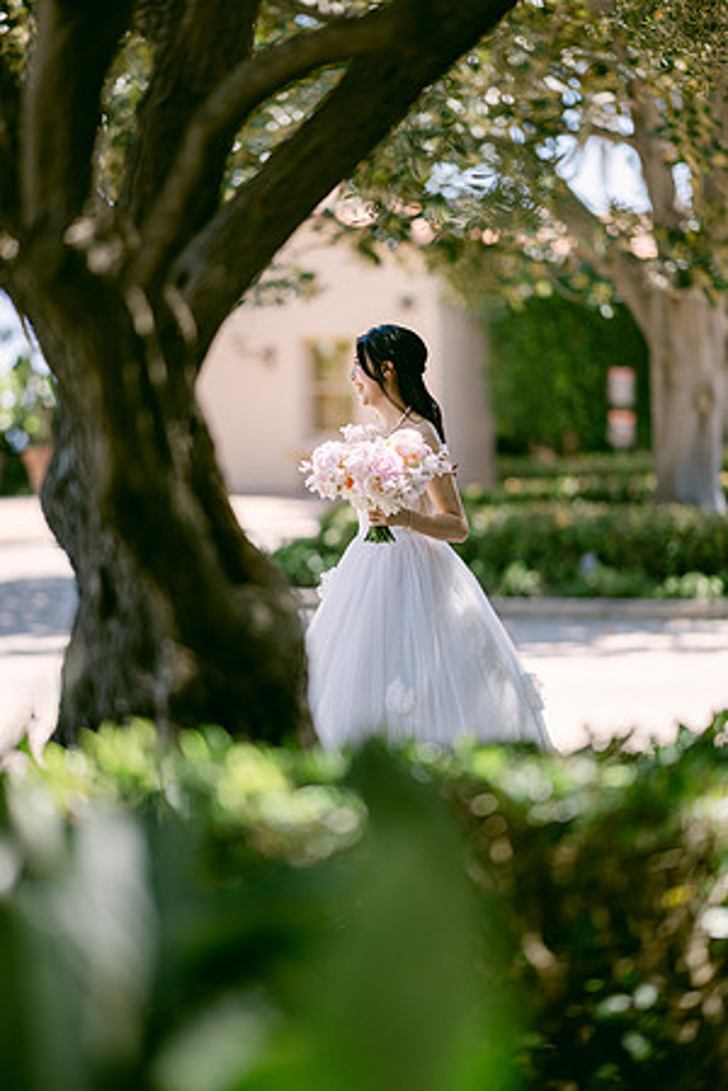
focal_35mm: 105
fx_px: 3185
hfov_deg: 13.0
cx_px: 364
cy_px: 546
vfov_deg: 19.5
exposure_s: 1/800
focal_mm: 105
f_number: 1.4
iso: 64
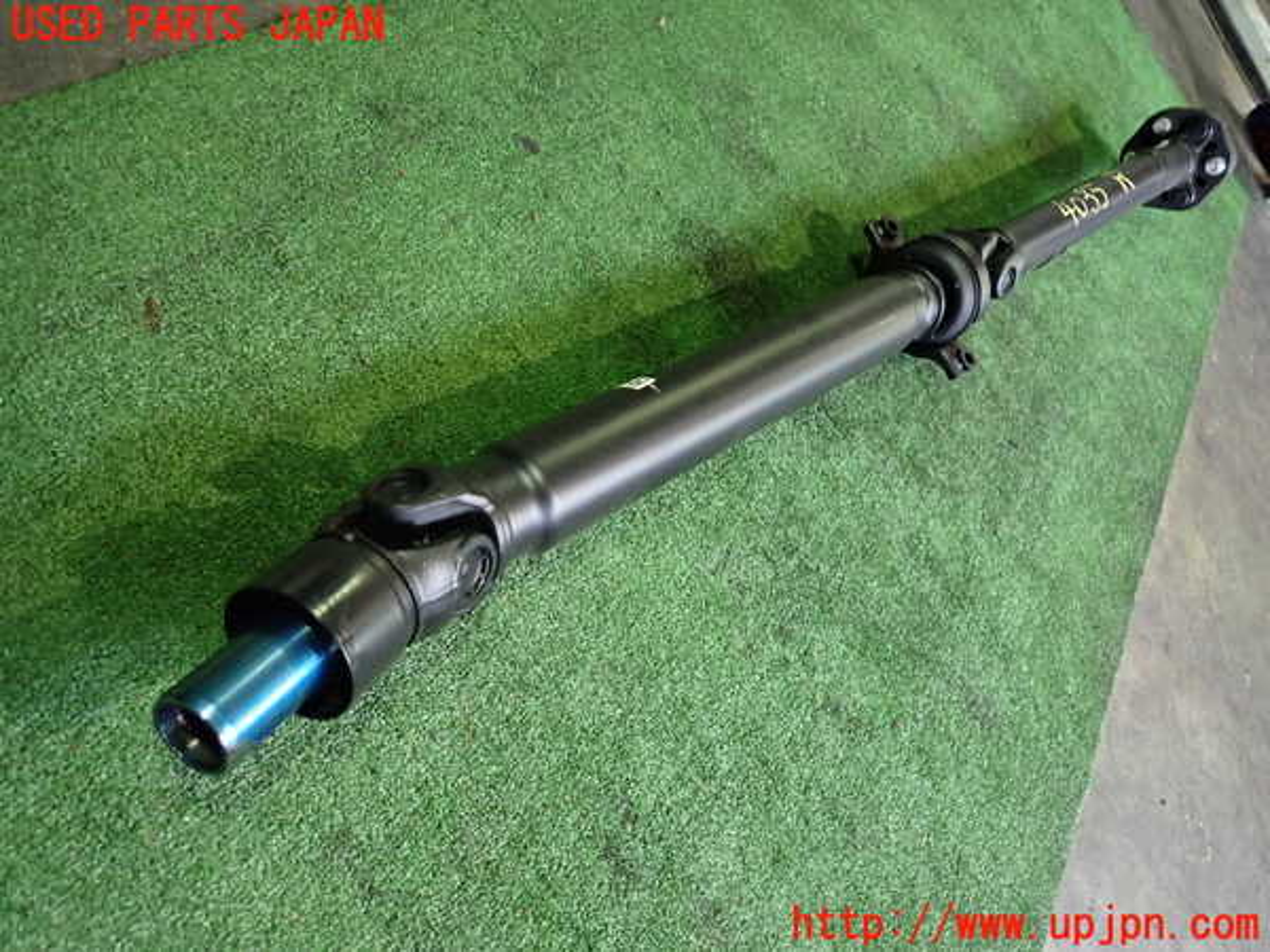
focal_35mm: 25
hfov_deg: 69.4
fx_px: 917
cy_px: 476
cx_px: 635
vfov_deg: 54.9
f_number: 2
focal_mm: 4.5
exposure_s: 1/30
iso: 640
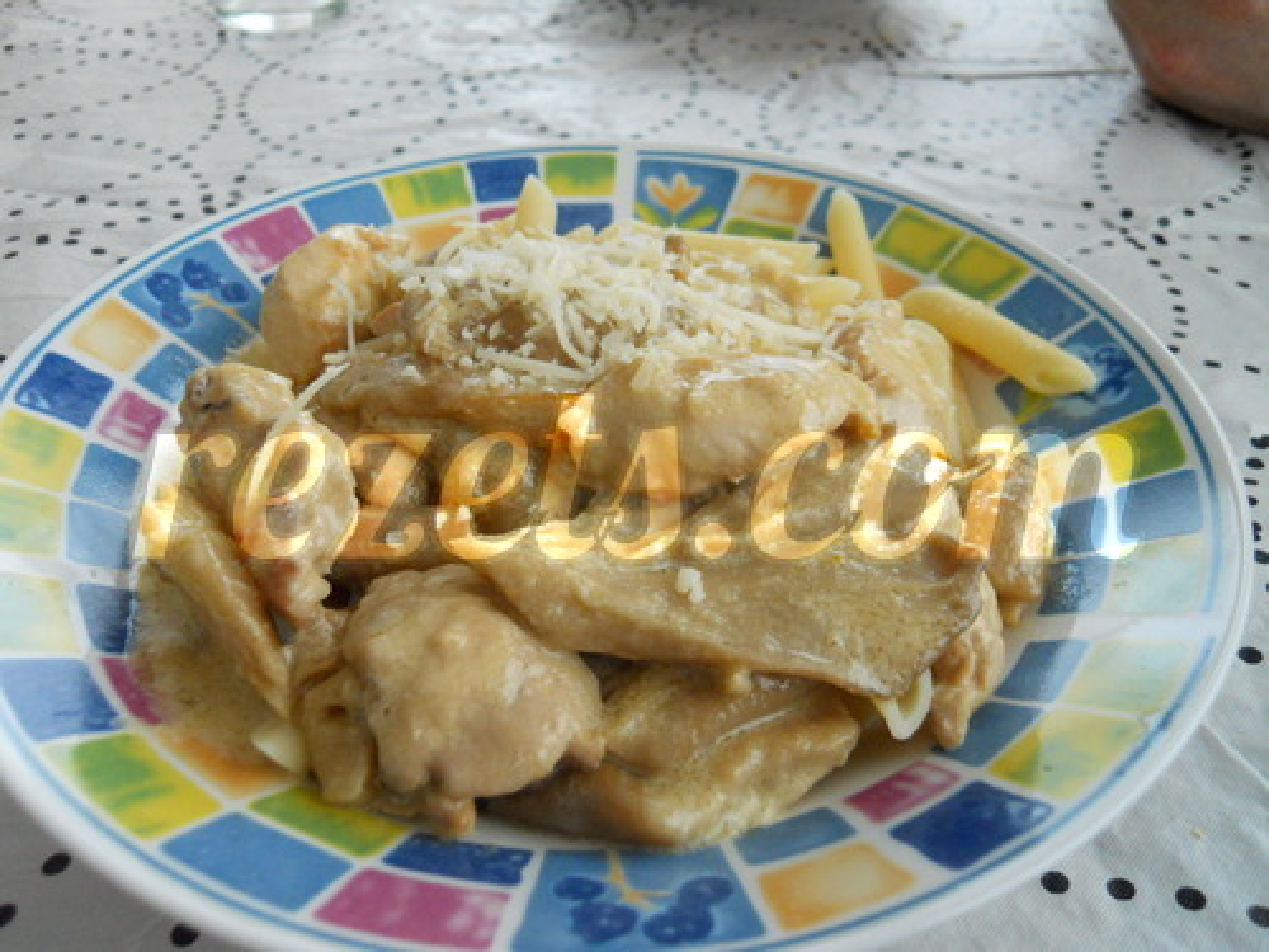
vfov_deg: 49.7
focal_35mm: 28
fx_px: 1026
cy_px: 476
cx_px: 634
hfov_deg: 63.4
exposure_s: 1/125
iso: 500
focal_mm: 5
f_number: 2.7
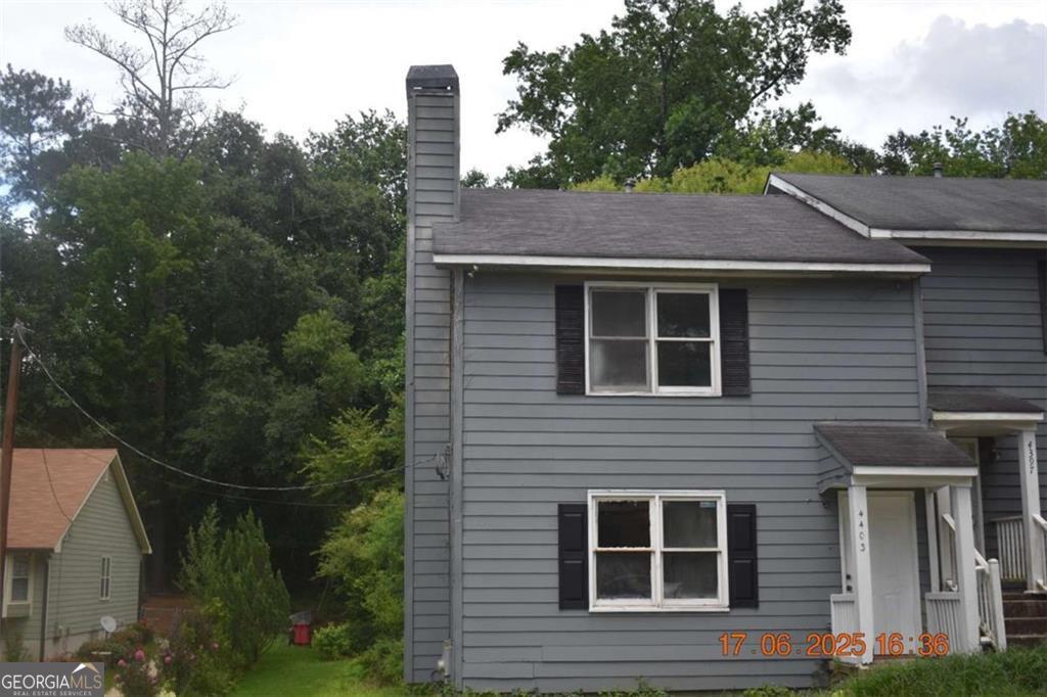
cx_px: 524
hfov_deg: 46.4
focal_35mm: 42
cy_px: 348
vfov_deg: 31.9
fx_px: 1221
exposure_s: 1/200
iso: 100
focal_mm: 28
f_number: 5
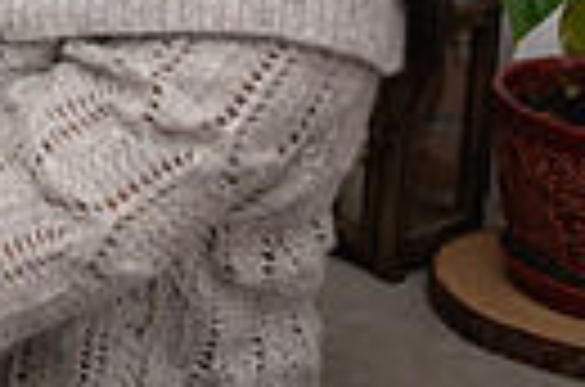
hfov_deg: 13.4
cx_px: -342
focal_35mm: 143
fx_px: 2318
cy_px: -423
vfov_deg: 8.9
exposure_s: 1/125
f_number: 4
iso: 200
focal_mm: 32
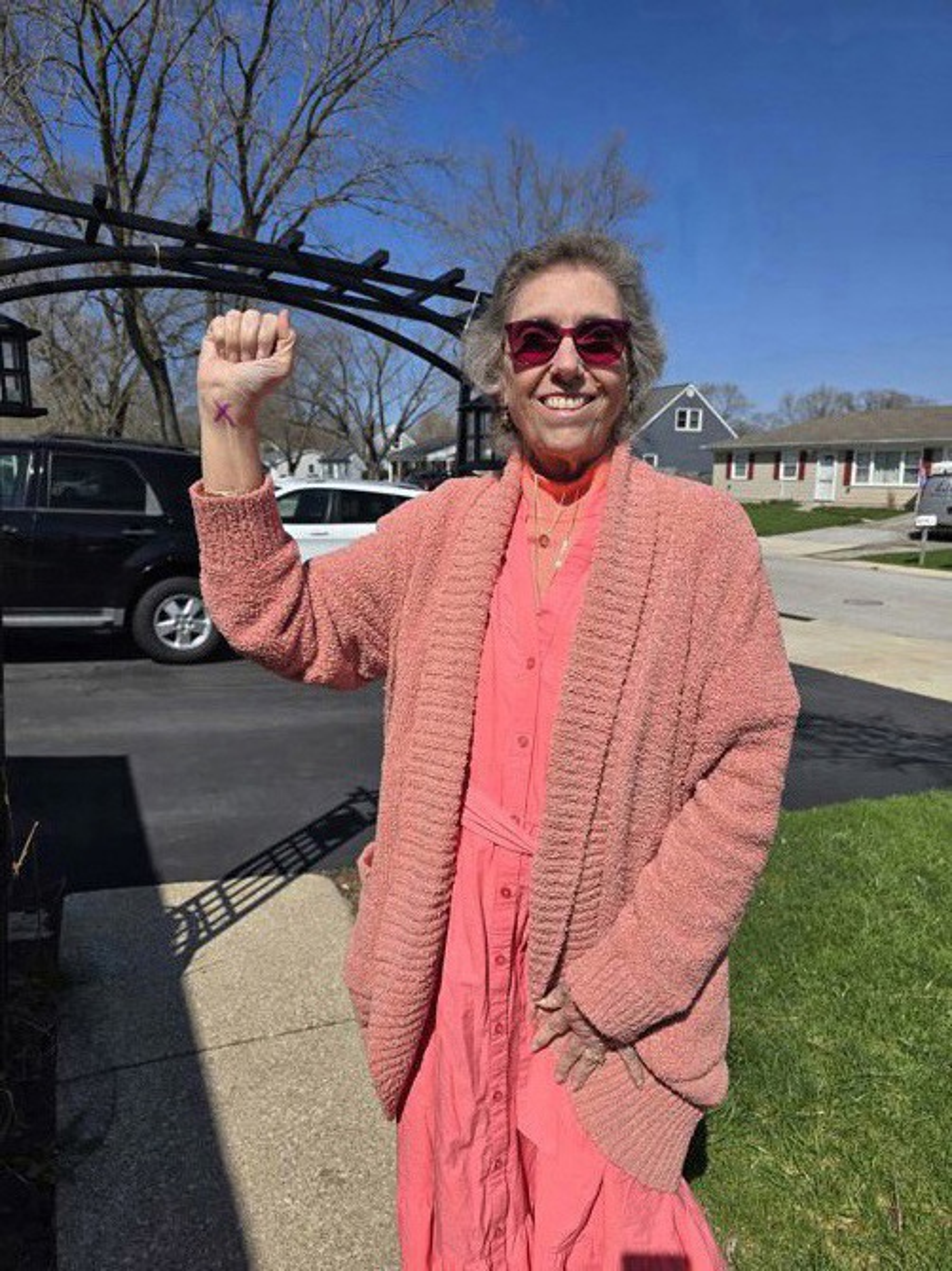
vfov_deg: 73.9
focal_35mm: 23
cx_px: 476
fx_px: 844
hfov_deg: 58.8
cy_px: 636
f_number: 1.7
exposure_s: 1/1265
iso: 12
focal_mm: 6.3
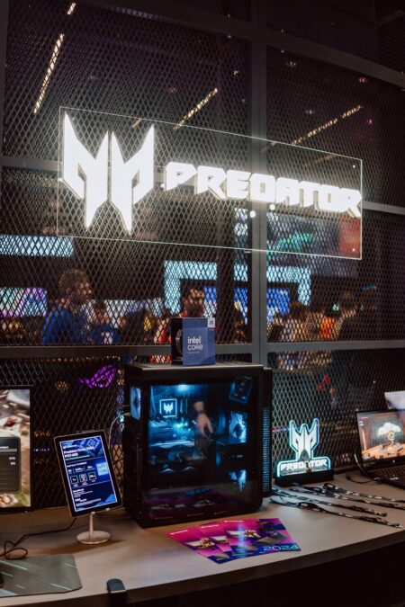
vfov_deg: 54.4
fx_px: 591
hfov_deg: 37.9
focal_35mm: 35
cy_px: 304
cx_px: 202
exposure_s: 1/100
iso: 500
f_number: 2
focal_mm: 35
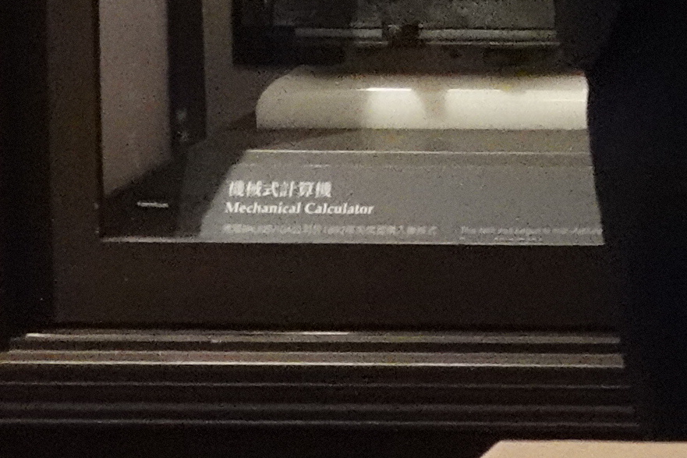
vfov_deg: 3.9
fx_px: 6639
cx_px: 2109
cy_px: -604
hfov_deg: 5.5
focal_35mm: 348
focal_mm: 20.49
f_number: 3.2
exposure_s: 1/200
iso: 6400
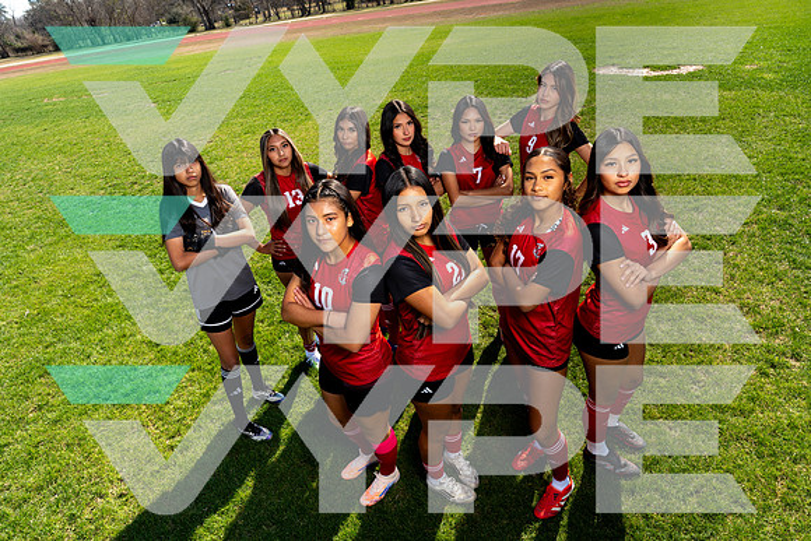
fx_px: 541
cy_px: 270
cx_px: 406
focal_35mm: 24
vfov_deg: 53.2
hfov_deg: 73.7
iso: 100
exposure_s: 1/200
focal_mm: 24
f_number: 9
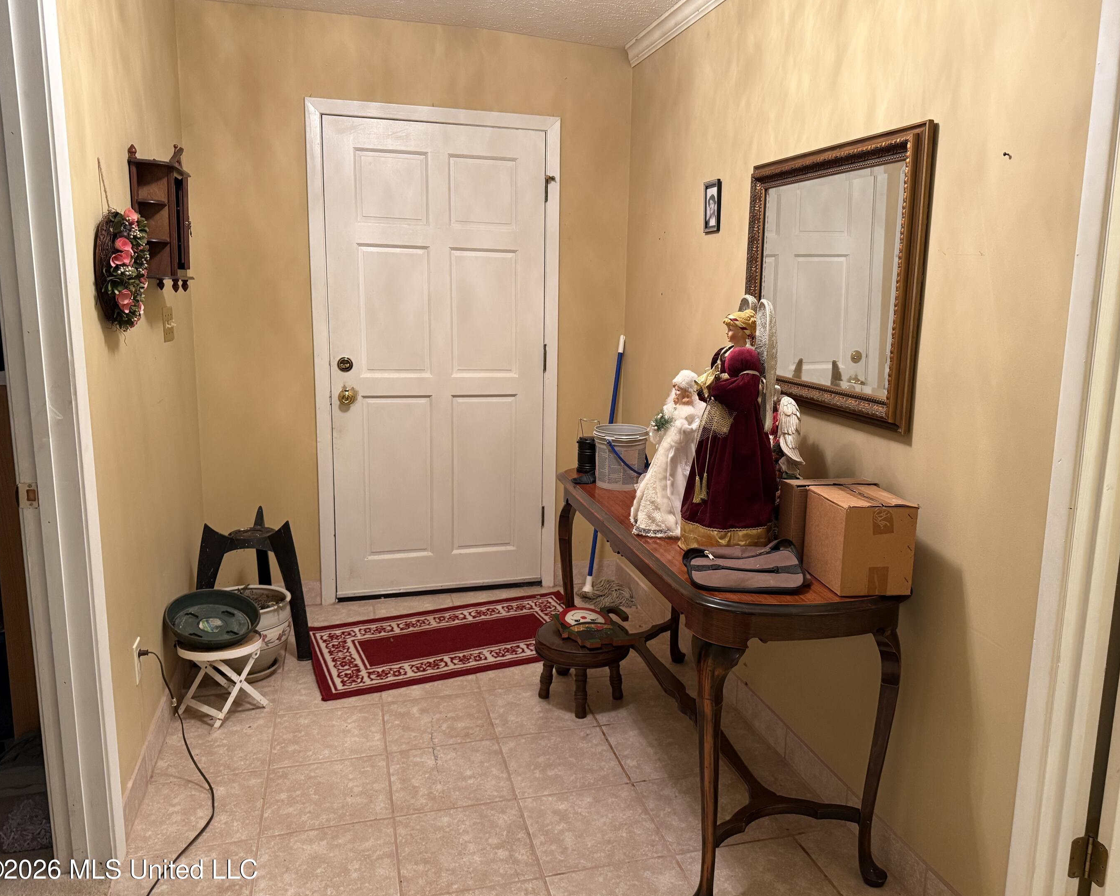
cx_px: 603
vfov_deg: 54.9
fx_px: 862
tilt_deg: -8.8
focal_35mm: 26
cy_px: 446
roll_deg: -1.2
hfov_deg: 65.9
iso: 250
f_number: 1.78
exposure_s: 1/60
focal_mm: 6.76
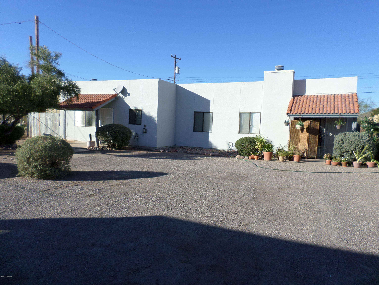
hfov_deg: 69.4
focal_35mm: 25
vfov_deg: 54.9
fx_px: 274
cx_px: 190
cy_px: 142
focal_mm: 4.5
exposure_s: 1/1000
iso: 80
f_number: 2.5
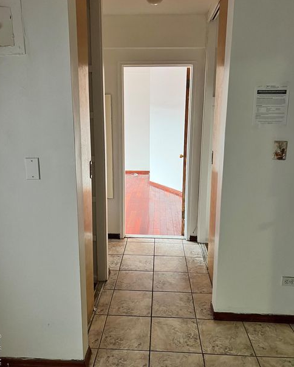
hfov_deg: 51.6
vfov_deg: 62.1
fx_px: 304
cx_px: 146
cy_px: 172
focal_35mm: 28
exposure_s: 1/60
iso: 200
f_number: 1.5
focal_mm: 5.7
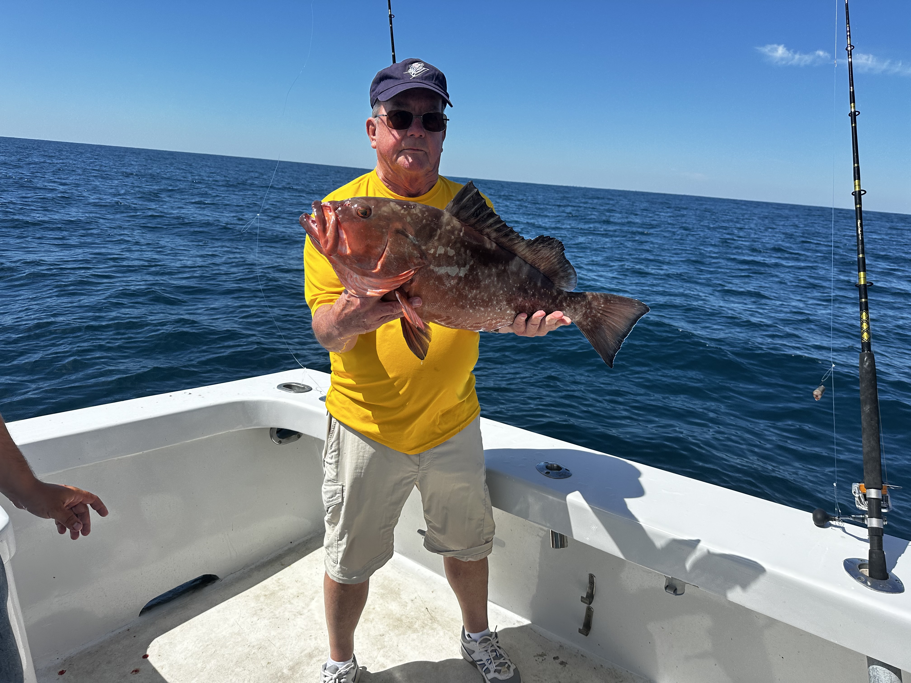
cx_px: 456
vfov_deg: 56.8
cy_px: 342
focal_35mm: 24
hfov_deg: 71.6
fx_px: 632
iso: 80
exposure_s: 1/5525
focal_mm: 6.86
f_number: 1.78
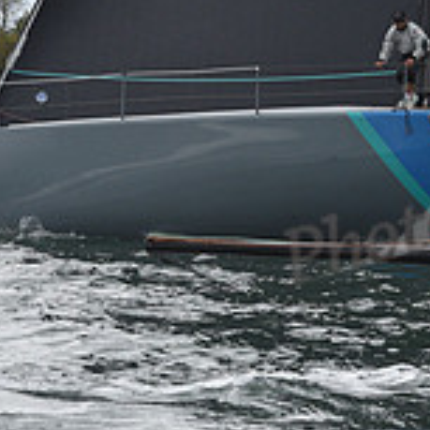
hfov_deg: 6.6
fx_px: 3724
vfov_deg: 6.6
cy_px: 105
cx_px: 141
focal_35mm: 265
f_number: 5.6
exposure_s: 1/1000
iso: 400
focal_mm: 82
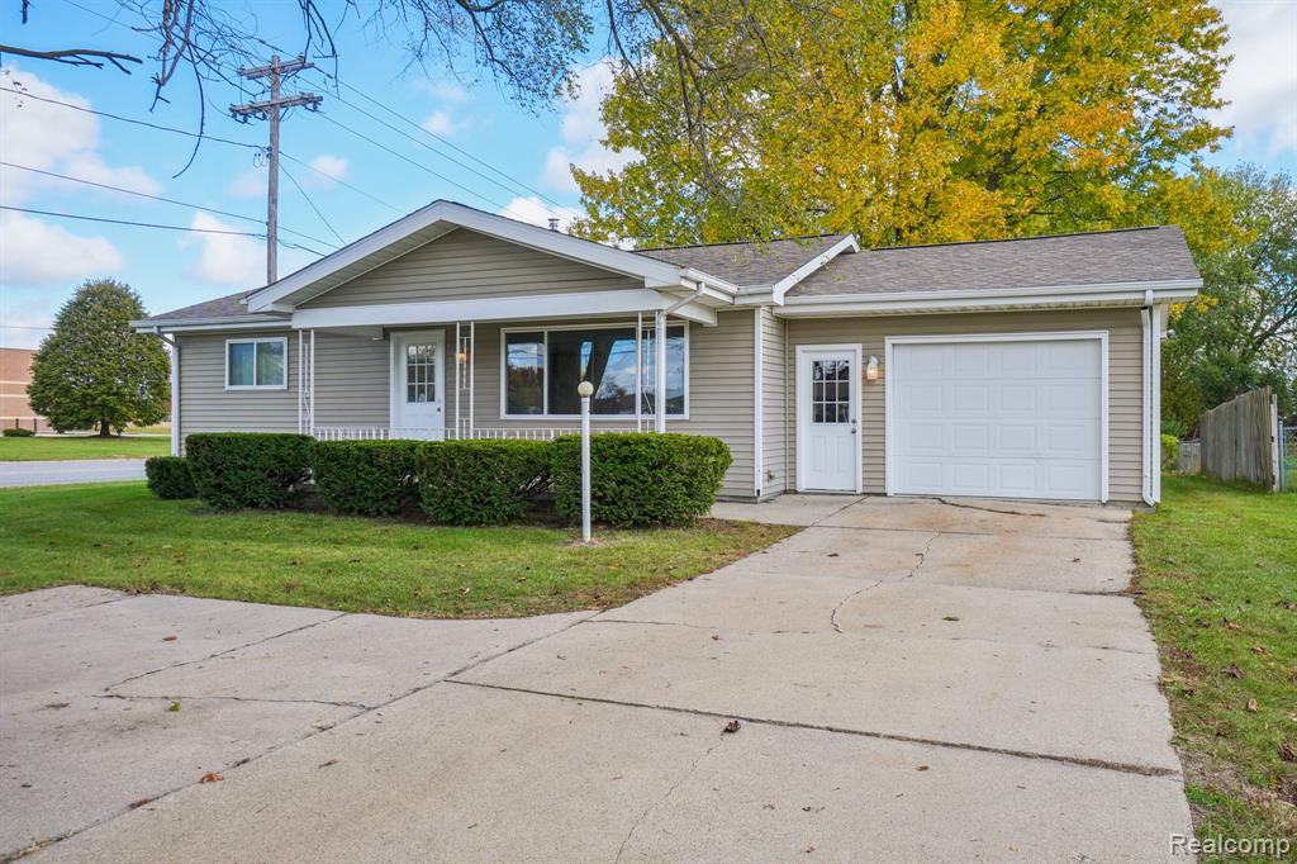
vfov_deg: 47.9
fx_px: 972
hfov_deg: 67.4
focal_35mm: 27
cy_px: 432
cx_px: 648
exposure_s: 1/125
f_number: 8
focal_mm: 18
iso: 100
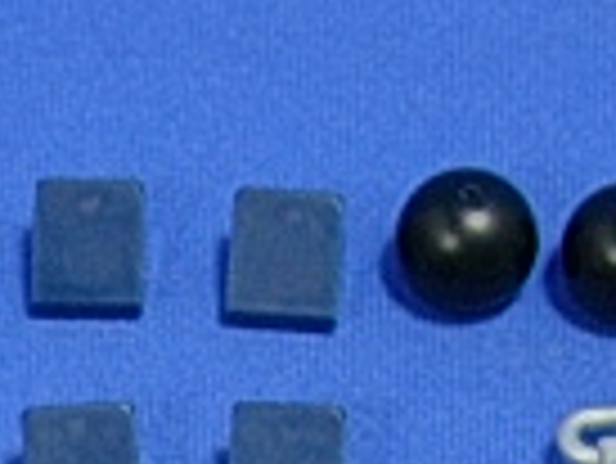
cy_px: 1027
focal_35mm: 192
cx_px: 207
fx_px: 3420
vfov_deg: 7.4
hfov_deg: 10.3
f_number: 2.8
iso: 70
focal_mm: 6.2
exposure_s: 1/32
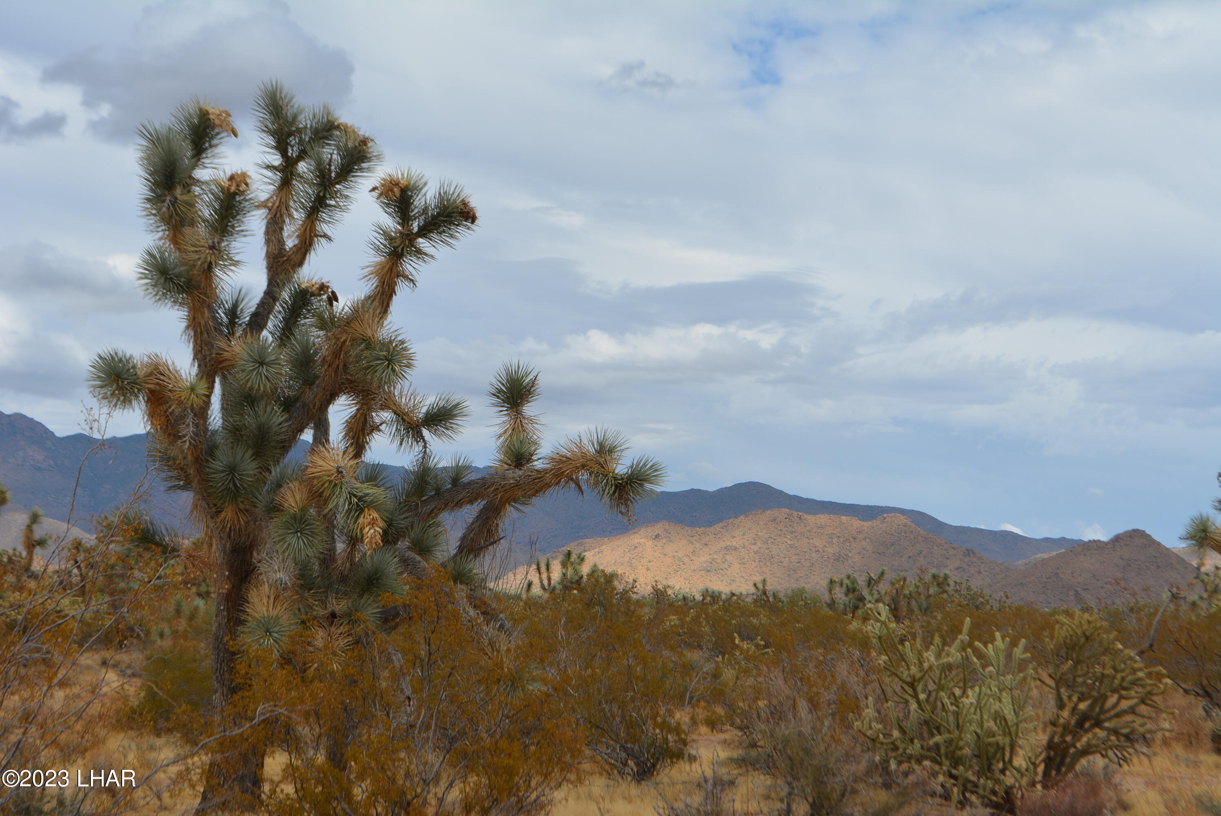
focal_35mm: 82
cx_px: 610
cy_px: 408
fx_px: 2800
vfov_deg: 16.6
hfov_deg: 24.6
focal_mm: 55
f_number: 9
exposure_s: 1/320
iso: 100
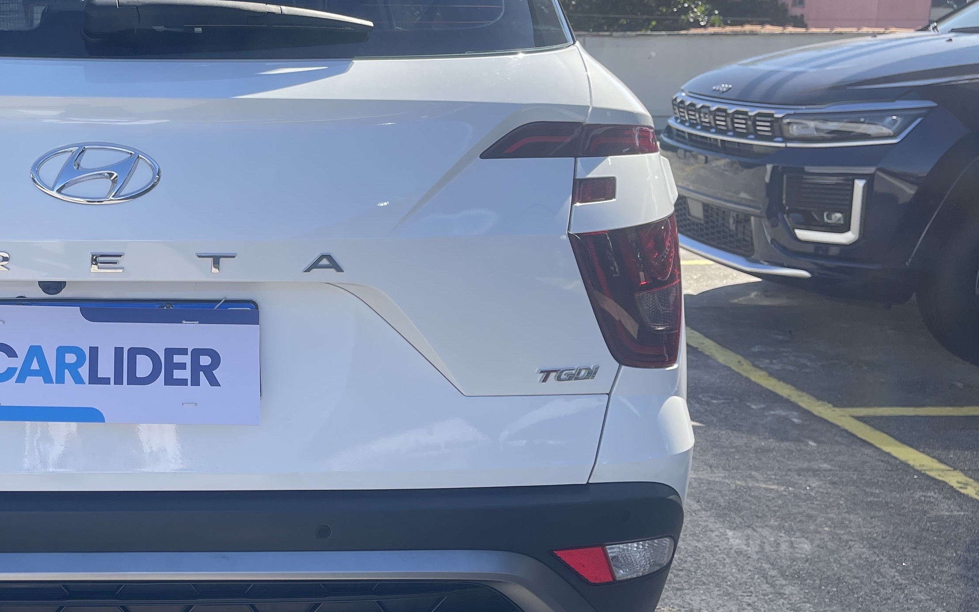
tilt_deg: -13.0
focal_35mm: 48
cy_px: 311
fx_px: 1281
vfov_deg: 26.9
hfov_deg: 39.5
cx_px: 139
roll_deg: +0.0
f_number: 1.6
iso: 32
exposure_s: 1/1370
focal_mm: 5.1
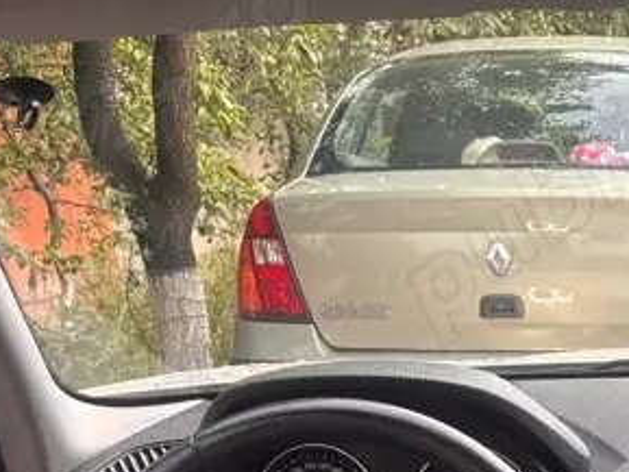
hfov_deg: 20.2
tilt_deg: -21.3
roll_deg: -1.2
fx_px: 1636
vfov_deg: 15.1
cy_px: 729
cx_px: 784
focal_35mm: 90
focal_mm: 5.96
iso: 100
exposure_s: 1/101
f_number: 1.6
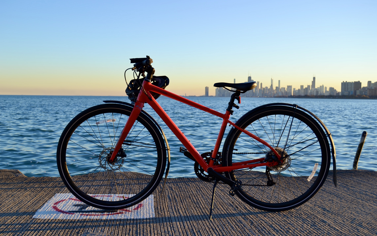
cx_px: 188
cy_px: 113
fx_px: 411
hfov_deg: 49.3
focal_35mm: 40
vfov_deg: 32.0
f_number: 5.6
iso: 100
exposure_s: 1/125
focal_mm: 26
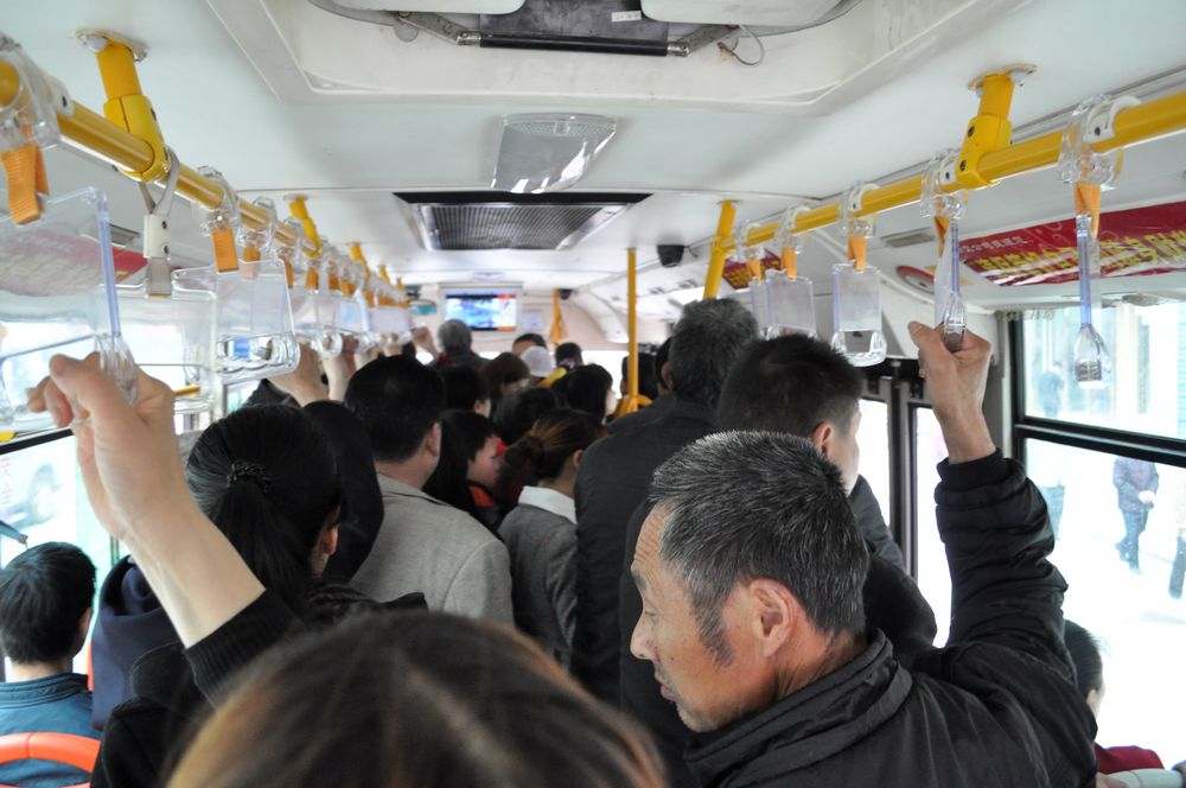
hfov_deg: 67.4
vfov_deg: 47.8
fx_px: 888
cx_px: 593
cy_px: 394
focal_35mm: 27
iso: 1250
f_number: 4.5
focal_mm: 18
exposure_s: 1/80
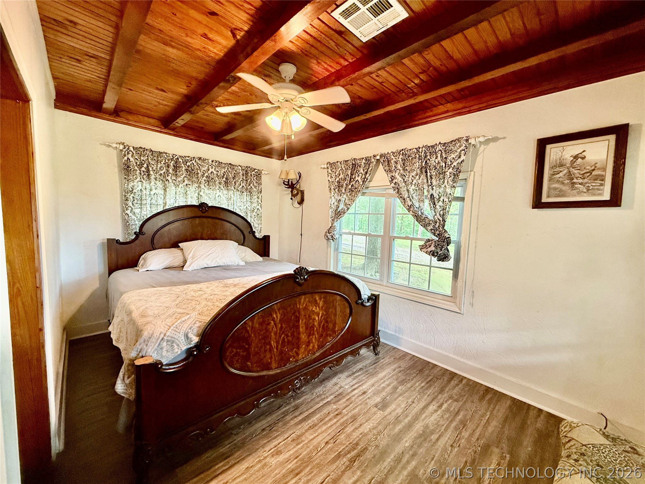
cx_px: 322
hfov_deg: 102.1
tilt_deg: -4.2
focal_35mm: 14
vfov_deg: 85.7
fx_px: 261
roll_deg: -1.9
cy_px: 242
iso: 320
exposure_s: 1/60
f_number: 2.2
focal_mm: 2.22
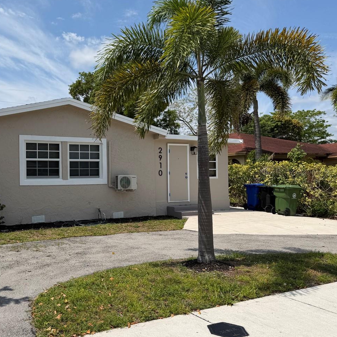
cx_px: 90
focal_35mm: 35
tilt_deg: +0.4
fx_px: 386
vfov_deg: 47.2
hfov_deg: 45.8
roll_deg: +0.3
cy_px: 171
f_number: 1.78
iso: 80
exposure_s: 1/7353
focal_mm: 6.76
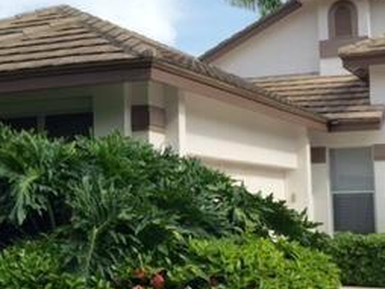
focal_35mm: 73
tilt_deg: +7.0
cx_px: 168
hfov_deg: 26.6
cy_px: 112
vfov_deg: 20.2
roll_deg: +1.3
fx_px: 813
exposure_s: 1/1721
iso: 32
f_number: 2.2
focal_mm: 4.15
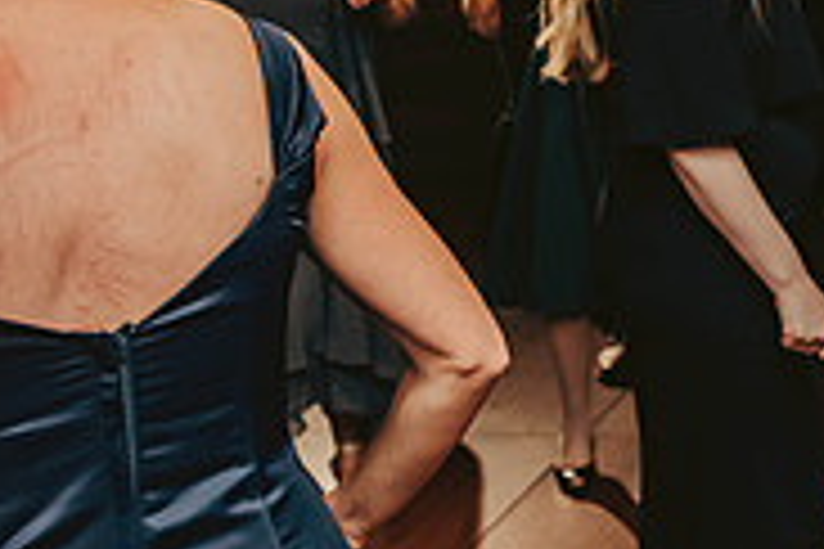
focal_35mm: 76
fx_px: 1739
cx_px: 1216
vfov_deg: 17.8
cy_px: 97
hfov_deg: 22.3
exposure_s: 1/200
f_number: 3.2
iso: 2000
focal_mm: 24
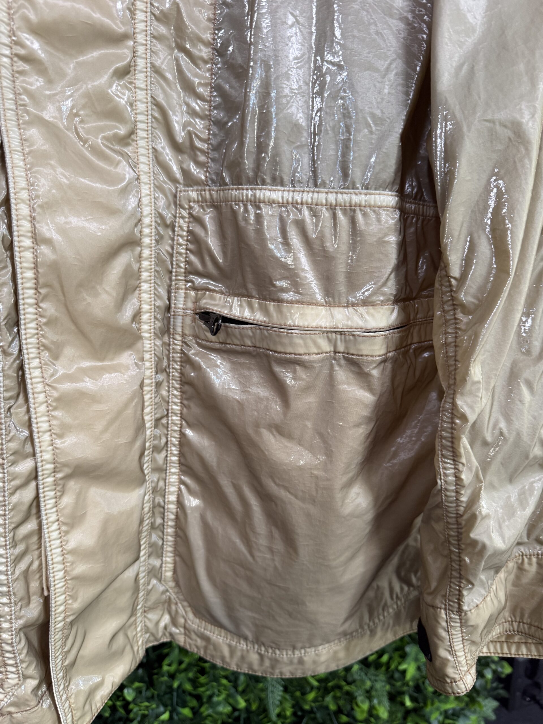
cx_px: 272
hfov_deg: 56.8
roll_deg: +0.1
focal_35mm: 24
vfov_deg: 71.6
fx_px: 502
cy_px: 362
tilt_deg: -9.2
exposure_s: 1/51
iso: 250
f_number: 1.78
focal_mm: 6.76
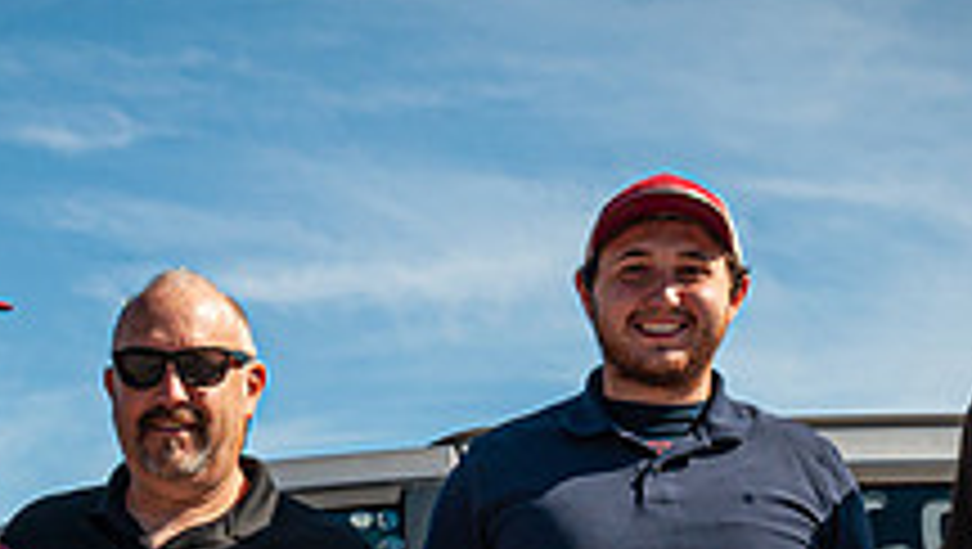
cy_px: 655
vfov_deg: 11.8
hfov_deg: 20.9
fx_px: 2606
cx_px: 225
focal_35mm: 101
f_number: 9
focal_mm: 24
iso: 200
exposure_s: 1/320
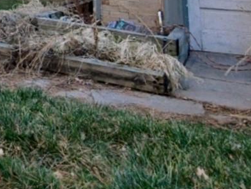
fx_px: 442
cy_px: -117
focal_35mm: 61
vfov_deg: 19.8
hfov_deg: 24.7
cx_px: -121
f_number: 2
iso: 320
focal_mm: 2.3
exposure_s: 1/100
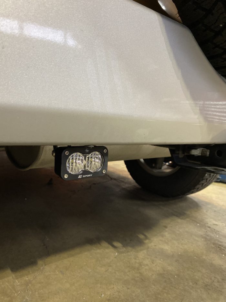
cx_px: 113
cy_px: 151
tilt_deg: -7.8
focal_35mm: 26
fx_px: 226
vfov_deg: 67.3
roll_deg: -3.9
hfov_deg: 53.1
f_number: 1.8
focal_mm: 4.25
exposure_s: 1/60
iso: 320
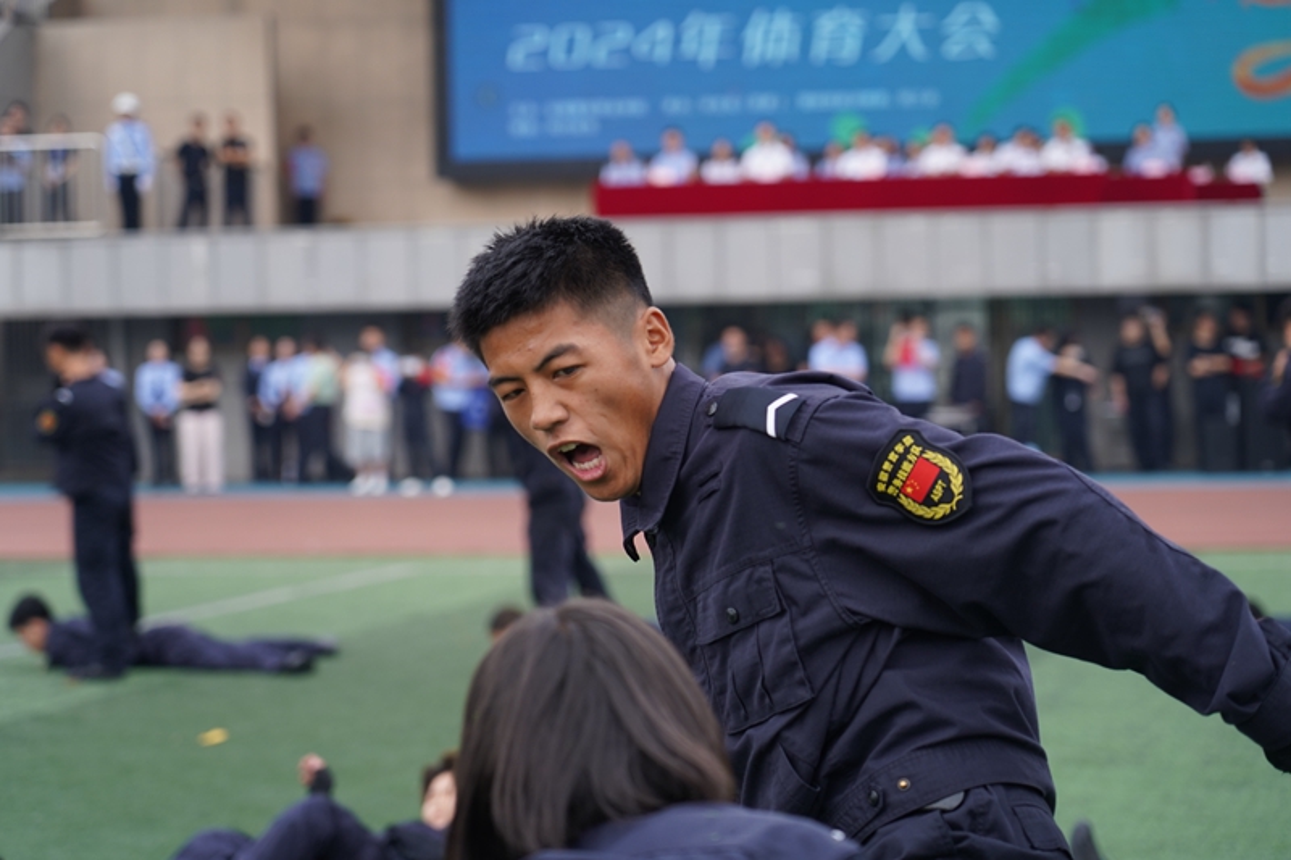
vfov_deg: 13.0
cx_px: 646
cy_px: 430
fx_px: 3764
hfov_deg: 19.5
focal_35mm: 105
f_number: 4.5
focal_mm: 105
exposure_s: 1/800
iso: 320
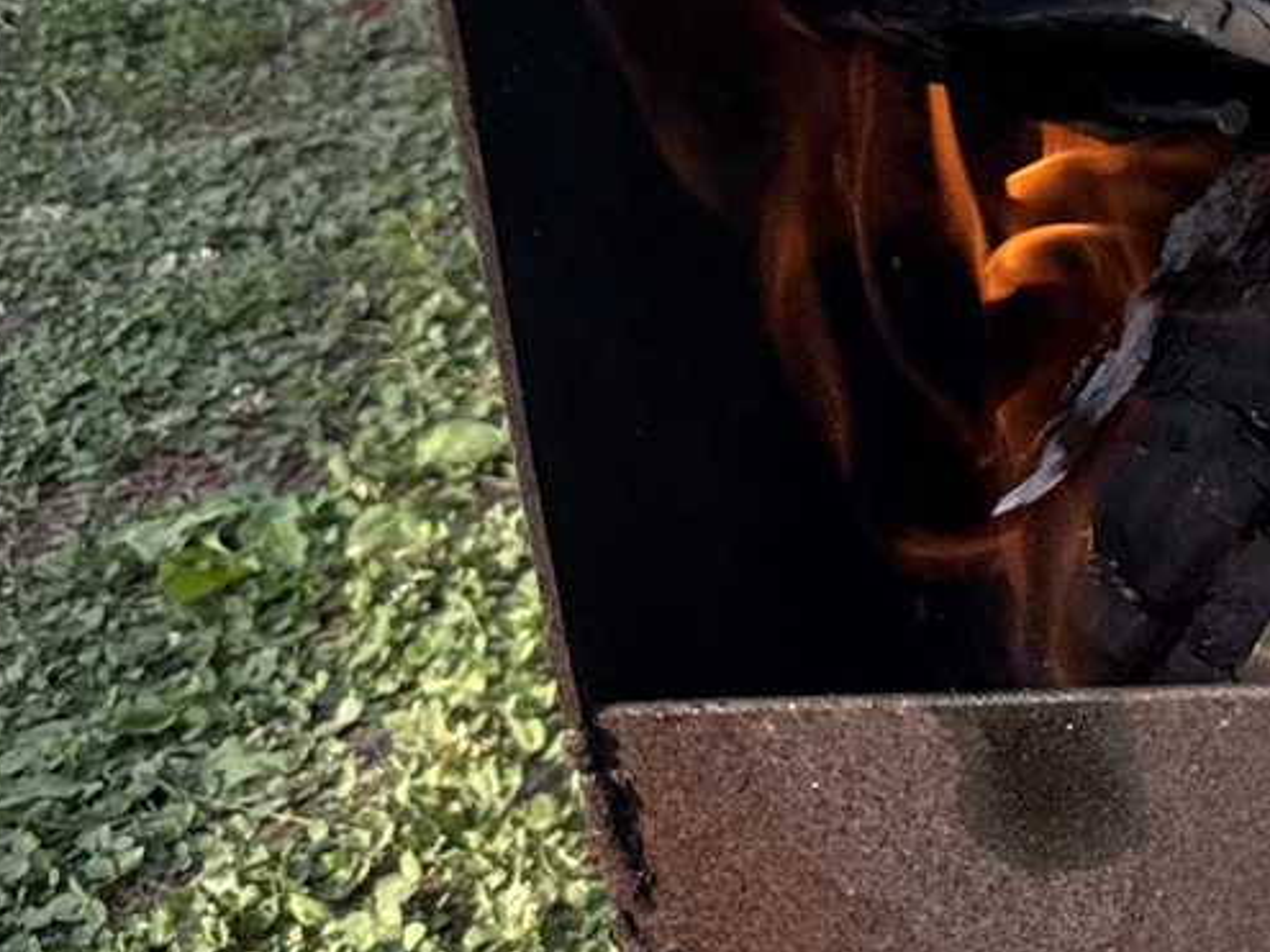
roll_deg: -0.2
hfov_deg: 16.2
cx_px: 2443
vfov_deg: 14.8
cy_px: -139
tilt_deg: -23.5
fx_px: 3558
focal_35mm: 97
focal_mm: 6.76
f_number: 1.78
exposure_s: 1/788
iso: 80
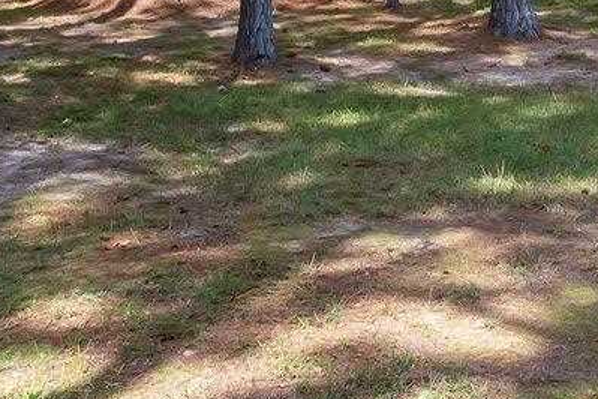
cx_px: 661
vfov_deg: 16.9
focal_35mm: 77
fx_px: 1279
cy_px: -95
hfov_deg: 24.5
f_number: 8
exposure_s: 1/100
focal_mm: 10
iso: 250
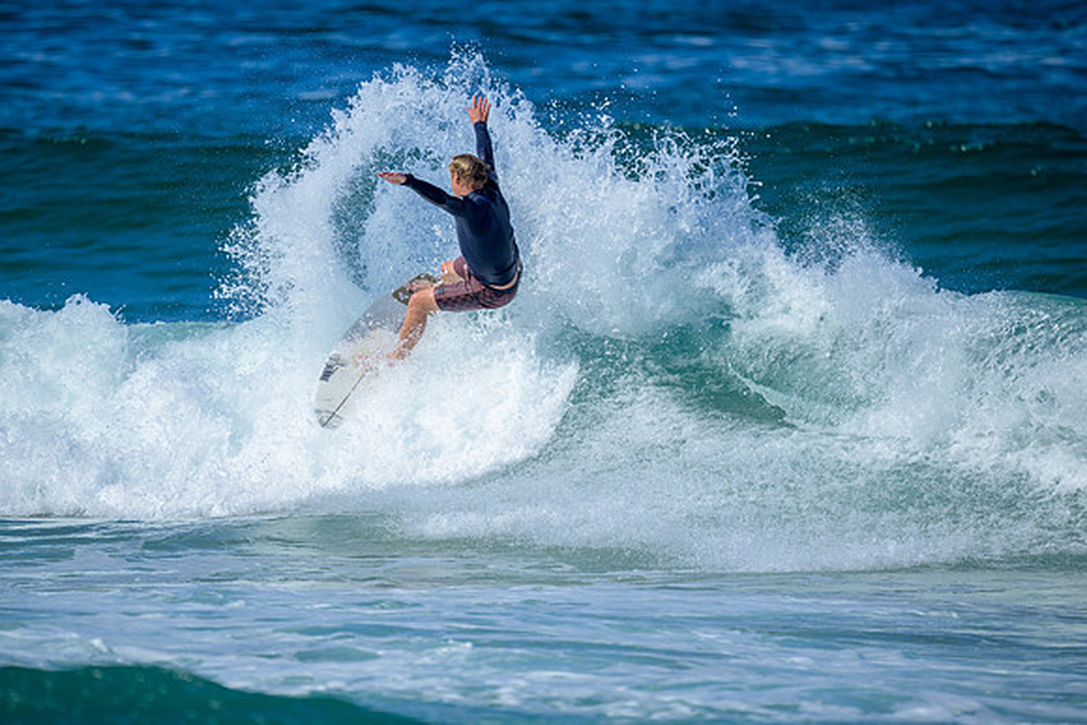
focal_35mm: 800
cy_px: 362
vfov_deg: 1.7
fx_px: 24160
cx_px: 544
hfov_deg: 2.6
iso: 250
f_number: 6.3
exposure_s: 1/2500
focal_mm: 800
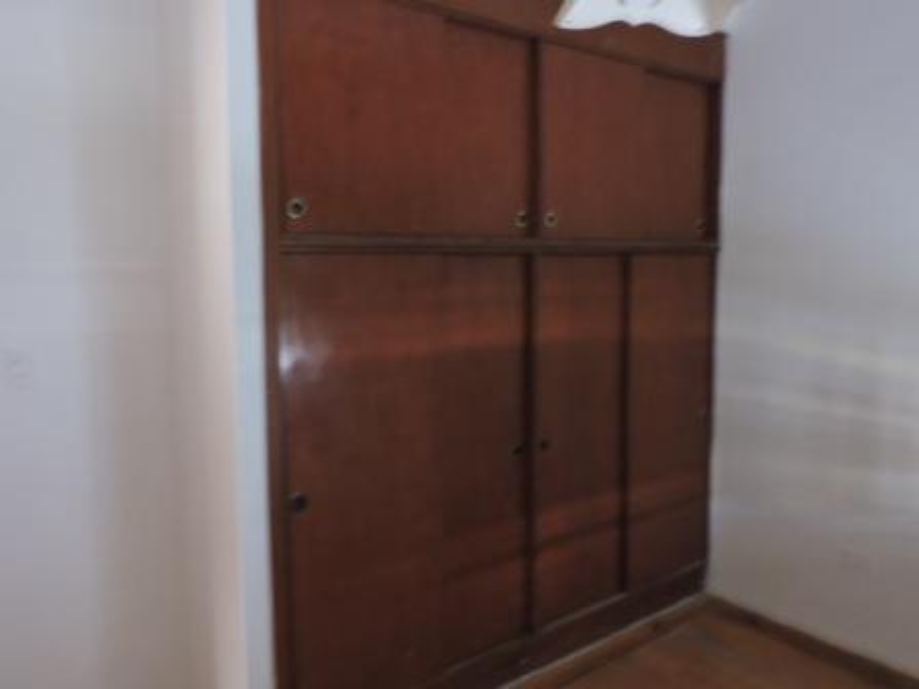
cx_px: 460
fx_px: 743
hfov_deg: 63.4
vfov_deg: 49.7
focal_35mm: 28
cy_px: 344
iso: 800
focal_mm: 5
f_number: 3.1
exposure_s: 1/1.6
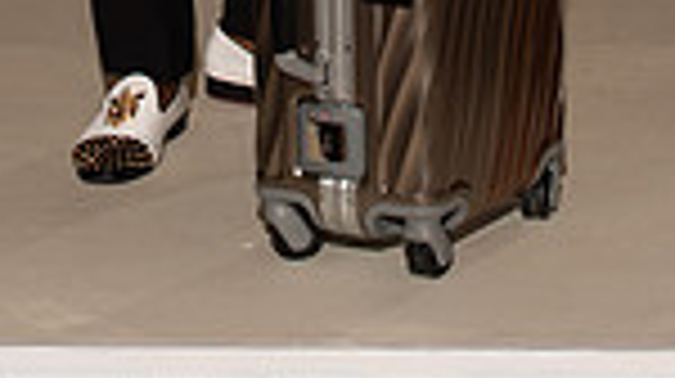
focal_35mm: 236
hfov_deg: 9.1
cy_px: -576
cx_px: 241
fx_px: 4219
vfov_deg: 5.0
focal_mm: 75
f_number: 9
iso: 800
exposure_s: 1/250
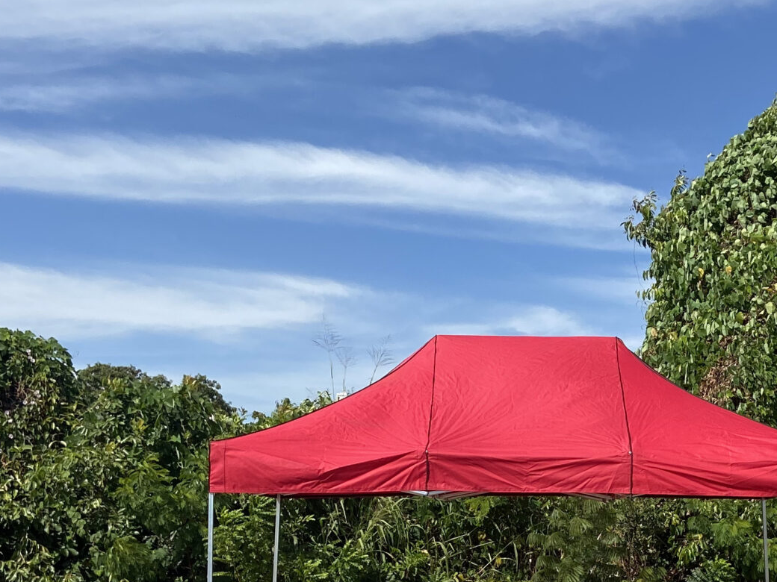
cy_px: 572
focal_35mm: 64
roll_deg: -0.6
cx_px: 592
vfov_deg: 22.1
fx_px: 1437
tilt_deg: -0.2
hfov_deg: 29.7
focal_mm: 4.25
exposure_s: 1/3040
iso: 32
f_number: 1.8
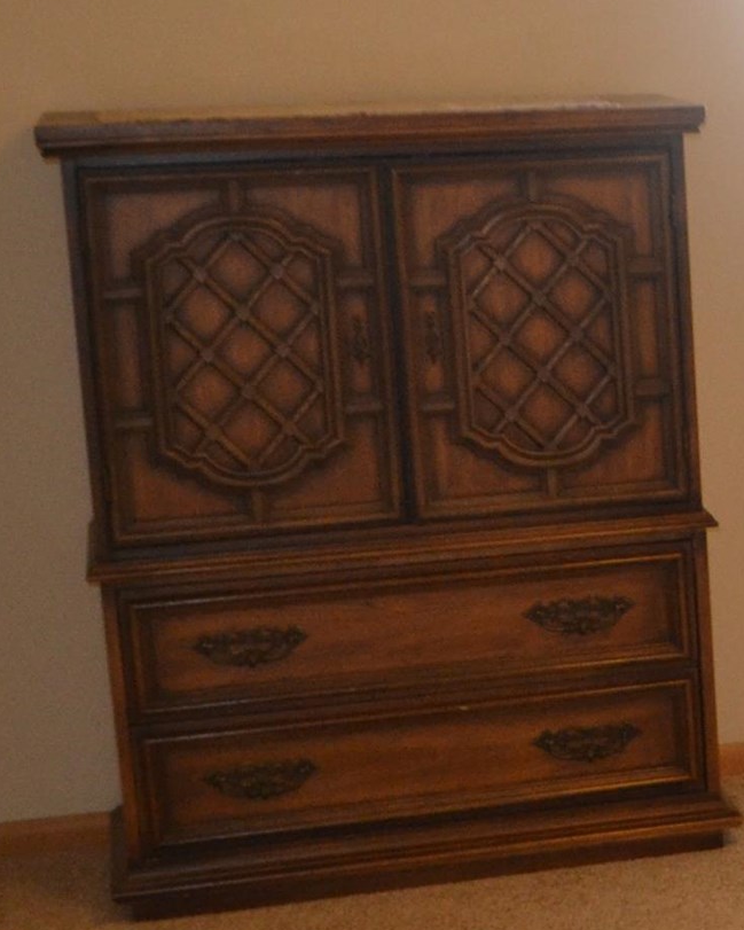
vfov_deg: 20.0
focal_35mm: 96
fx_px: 2642
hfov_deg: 13.6
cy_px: 459
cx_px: 1498
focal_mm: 18
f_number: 3.5
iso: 1000
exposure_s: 1/60
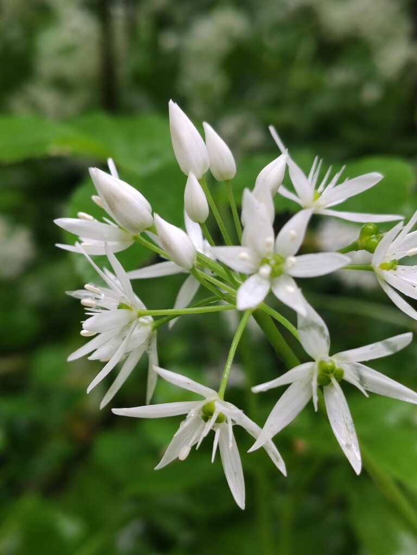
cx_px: 208
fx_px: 835
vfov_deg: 36.8
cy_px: 278
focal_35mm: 52
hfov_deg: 28.0
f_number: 1.75
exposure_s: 1/50
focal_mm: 4.77
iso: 205
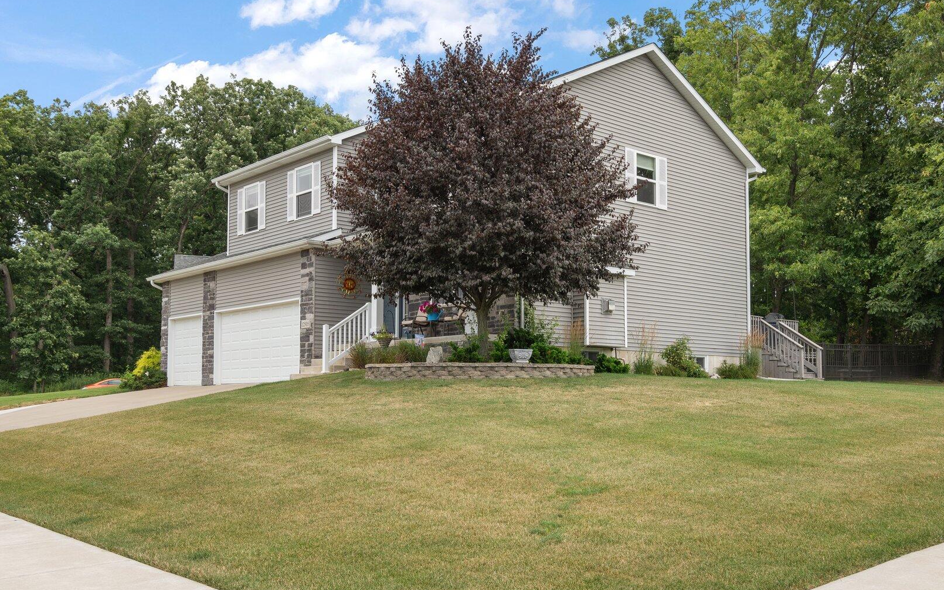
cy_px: 298
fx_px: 900
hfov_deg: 55.2
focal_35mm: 35
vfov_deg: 36.3
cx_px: 515
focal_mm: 27
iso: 320
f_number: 9
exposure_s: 1/60
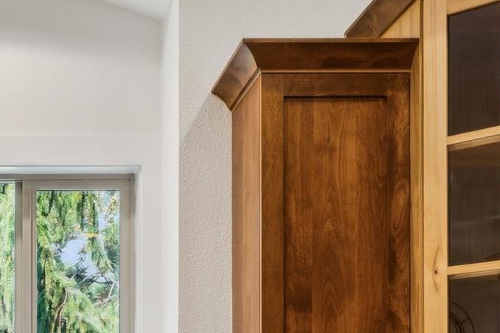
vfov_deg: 16.3
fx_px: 1088
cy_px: 455
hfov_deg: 24.5
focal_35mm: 78
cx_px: -24
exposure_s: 1/5
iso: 400
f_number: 13
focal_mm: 17.3
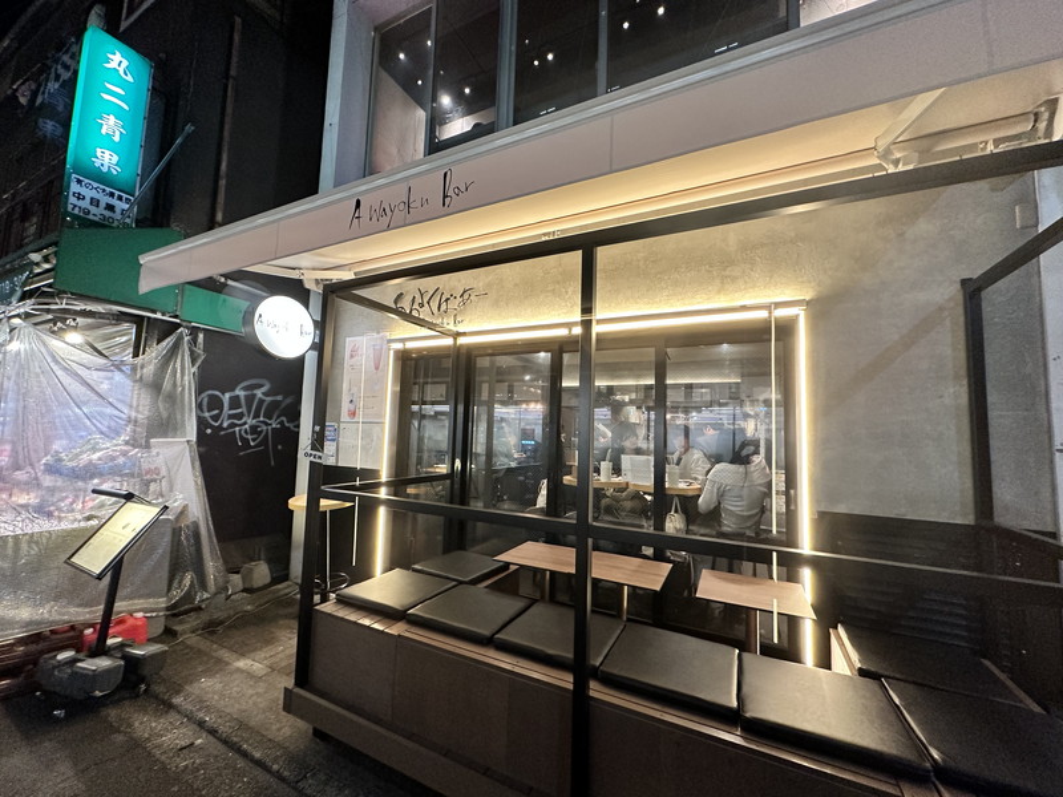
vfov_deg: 85.7
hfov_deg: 102.1
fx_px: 430
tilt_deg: +3.4
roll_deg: -1.7
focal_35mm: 14
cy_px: 398
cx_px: 532
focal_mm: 2.22
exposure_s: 1/50
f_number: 2.2
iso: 250
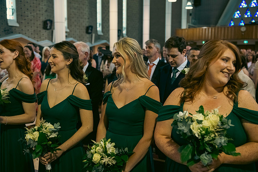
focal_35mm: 40
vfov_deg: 33.4
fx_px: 287
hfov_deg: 48.4
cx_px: 129
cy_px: 86
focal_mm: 40
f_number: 3.5
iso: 1000
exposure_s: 1/160
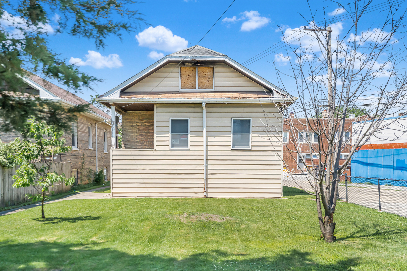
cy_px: 136
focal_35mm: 35
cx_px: 204
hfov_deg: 54.4
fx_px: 396
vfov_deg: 37.9
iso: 640
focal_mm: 35
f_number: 3.2
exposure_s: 1/8000
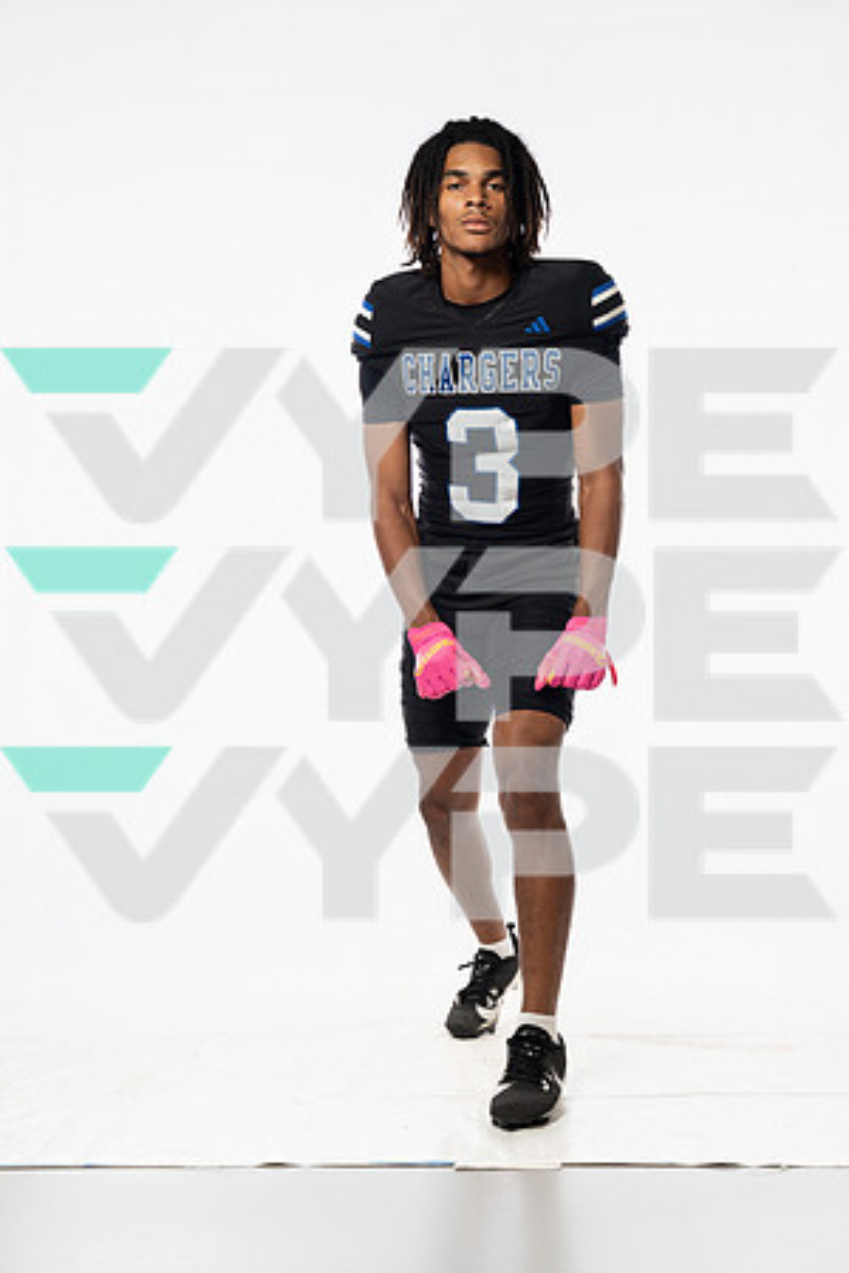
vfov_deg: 41.9
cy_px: 636
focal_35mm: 47
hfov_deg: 28.6
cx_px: 424
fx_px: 1662
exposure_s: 1/250
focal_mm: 47
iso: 640
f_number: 5.6
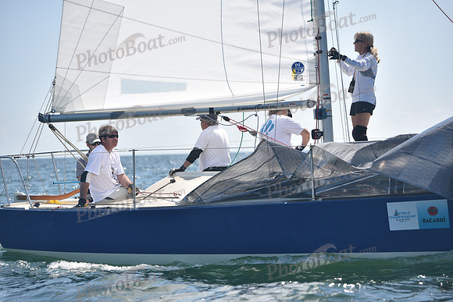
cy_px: 151
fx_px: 1573
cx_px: 226
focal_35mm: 125
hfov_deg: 16.4
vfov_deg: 11.0
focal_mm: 125
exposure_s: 1/1250
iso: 250
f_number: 3.5
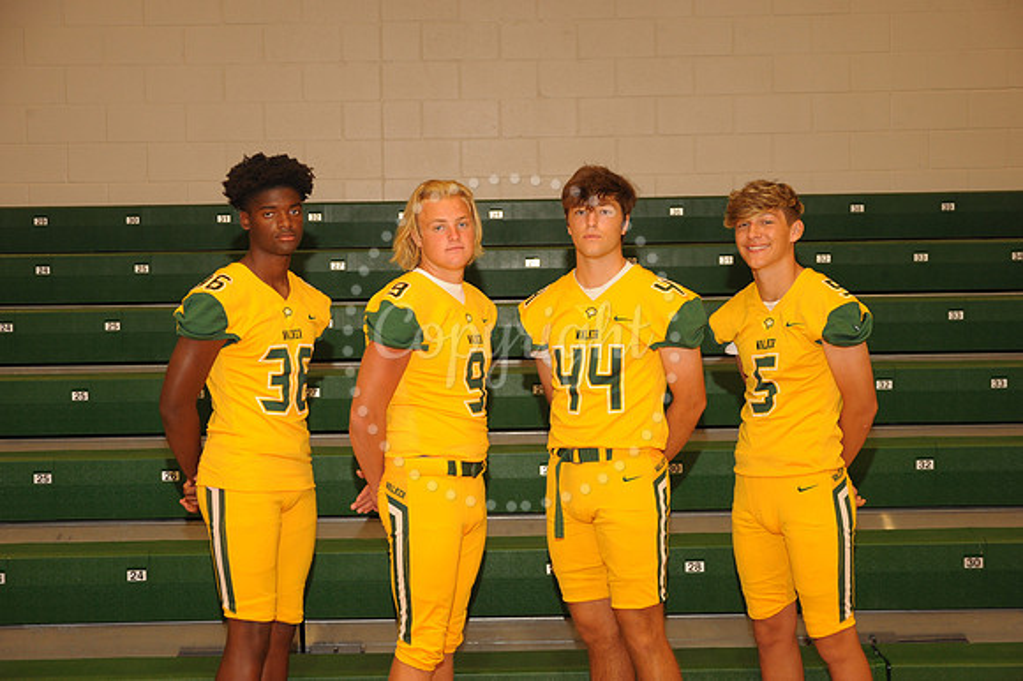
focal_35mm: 66
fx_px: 1874
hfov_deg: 30.5
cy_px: 340
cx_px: 512
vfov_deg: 20.6
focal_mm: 66
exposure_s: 1/60
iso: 1000
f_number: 5.6
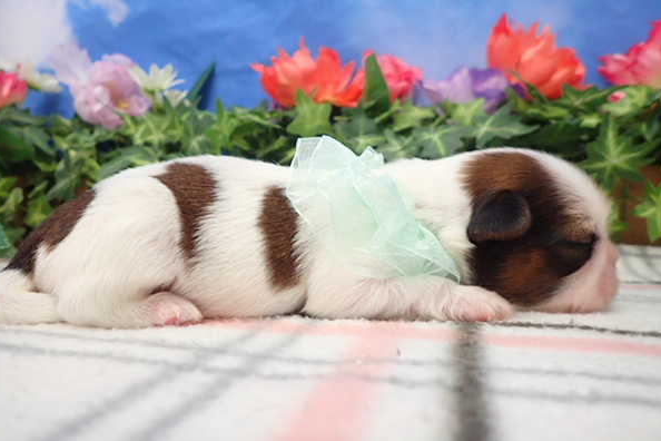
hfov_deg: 65.4
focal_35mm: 28
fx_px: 514
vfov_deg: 46.3
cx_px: 308
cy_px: 241
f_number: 2
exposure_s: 1/100
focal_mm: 4.5
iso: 400
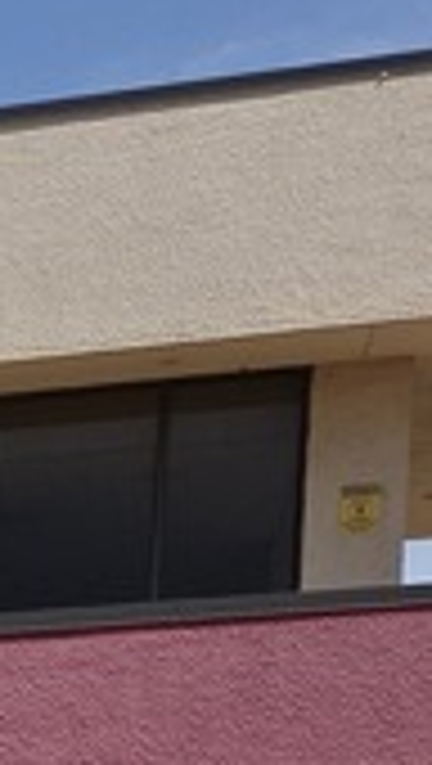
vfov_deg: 13.0
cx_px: -1606
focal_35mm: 151
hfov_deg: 6.0
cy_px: 1328
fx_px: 3066
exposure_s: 1/7328
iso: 80
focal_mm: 5.4
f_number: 1.8
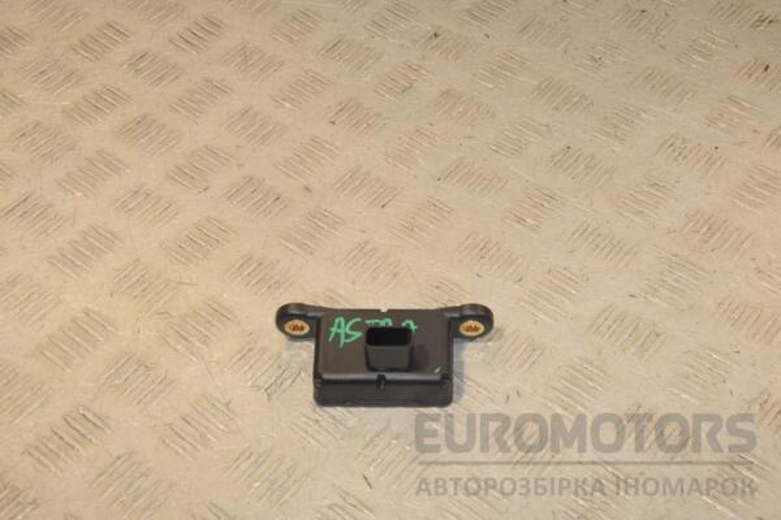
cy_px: 260
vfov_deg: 22.6
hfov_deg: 33.4
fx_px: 1302
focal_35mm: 60
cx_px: 390
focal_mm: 40
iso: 800
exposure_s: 1/200
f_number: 9
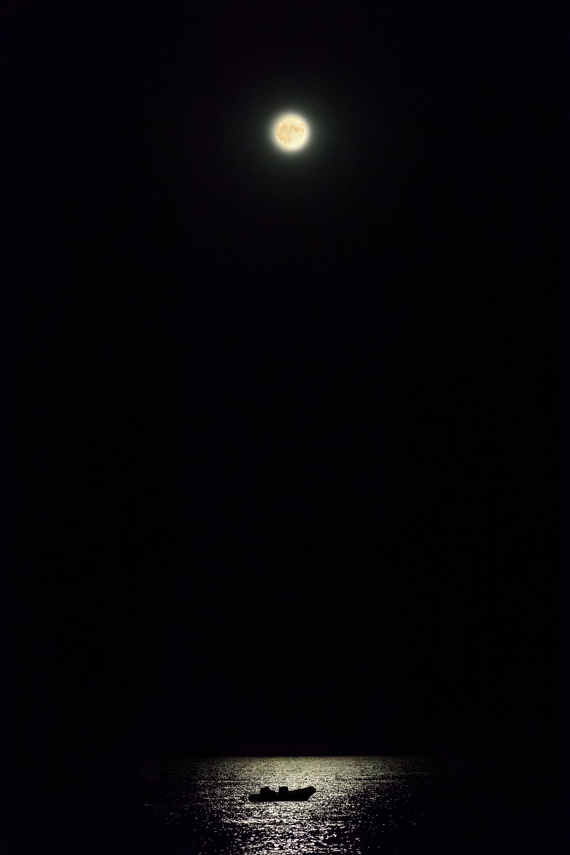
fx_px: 2672
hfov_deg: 12.2
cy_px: 428
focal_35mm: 112
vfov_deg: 18.2
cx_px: 285
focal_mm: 75
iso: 2500
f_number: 4.8
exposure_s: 1/80
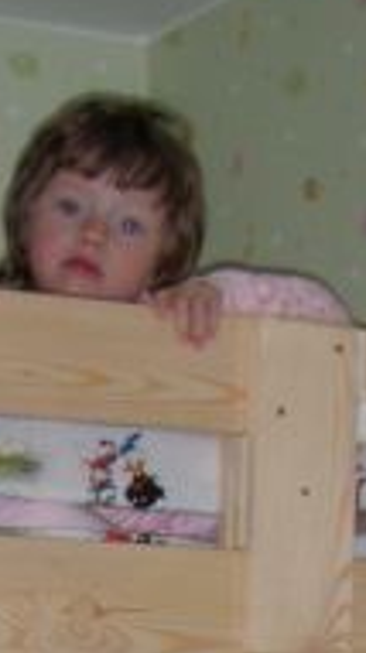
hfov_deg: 7.9
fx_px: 2631
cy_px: 1036
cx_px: 74
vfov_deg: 13.2
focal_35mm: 152
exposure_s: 1/30
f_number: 3.5
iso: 100
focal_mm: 6.7
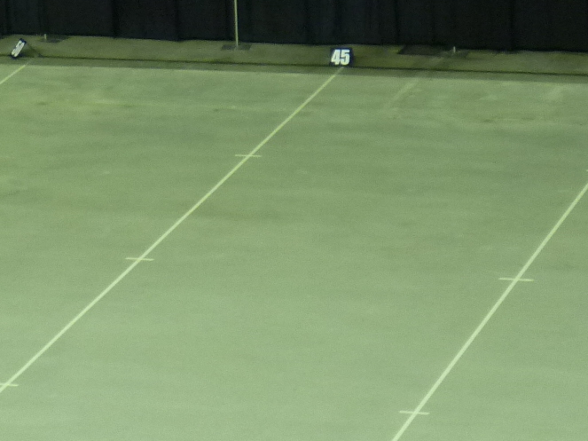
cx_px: -192
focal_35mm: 238
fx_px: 4042
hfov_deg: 8.2
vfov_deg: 6.2
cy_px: 100
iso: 250
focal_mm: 13.7
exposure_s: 1/60
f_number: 4.7
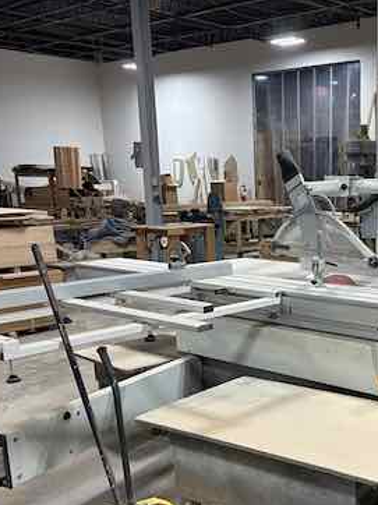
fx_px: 671
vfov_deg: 40.5
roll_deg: +1.0
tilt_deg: -13.8
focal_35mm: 46
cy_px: 353
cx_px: 315
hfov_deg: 30.5
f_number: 1.6
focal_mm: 5.96
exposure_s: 1/122
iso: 100
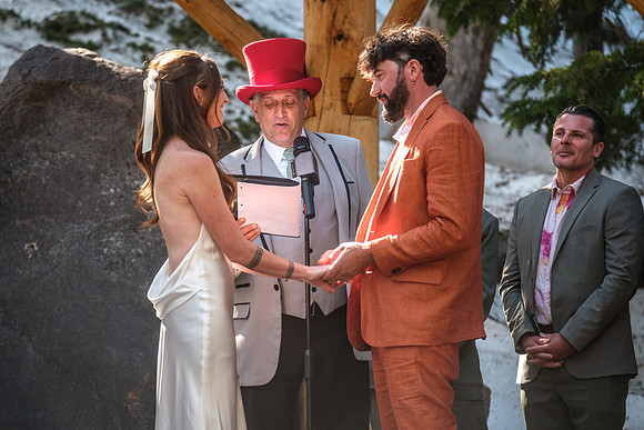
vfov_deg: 7.1
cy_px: 215
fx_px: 3471
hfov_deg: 10.6
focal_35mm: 194
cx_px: 322
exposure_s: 1/200
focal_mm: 129.2
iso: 400
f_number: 4
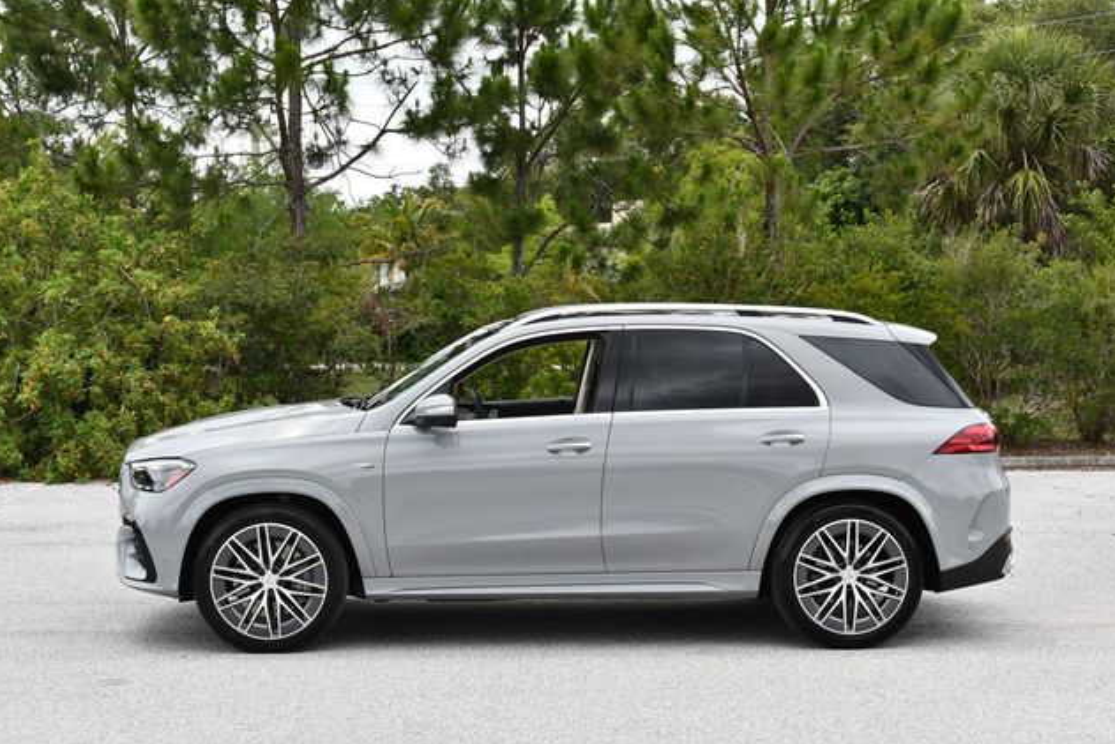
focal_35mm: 65
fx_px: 2014
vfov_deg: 20.9
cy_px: 375
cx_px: 558
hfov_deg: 31.0
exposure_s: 1/250
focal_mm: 32
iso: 180
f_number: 8
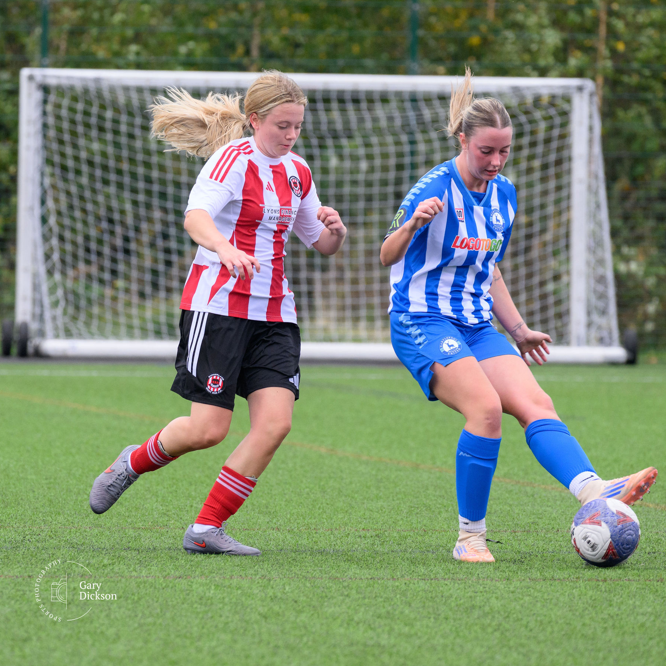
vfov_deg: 3.6
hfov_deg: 3.6
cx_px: 246
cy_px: 312
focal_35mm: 491
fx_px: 10688
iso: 1100
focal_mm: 260
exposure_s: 1/1250
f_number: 5
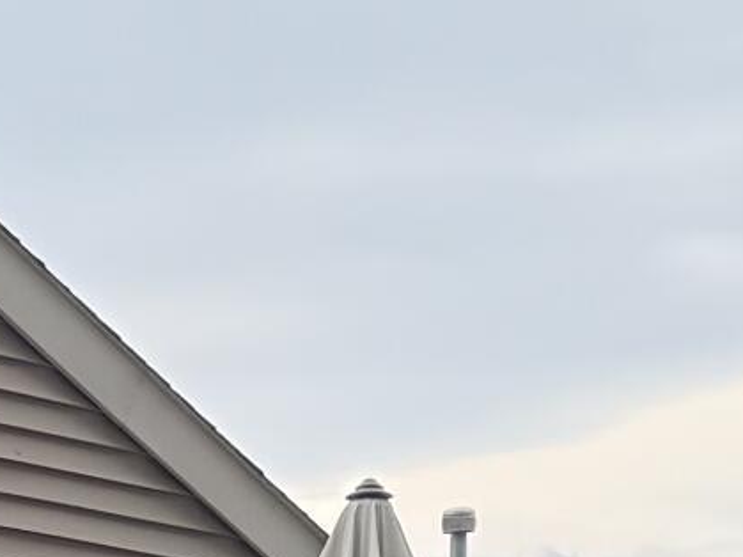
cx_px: -344
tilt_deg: -4.3
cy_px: 1398
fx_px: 3691
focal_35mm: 172
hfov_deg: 11.1
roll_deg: -0.7
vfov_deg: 7.9
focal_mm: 6.76
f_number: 1.78
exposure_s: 1/405
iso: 80
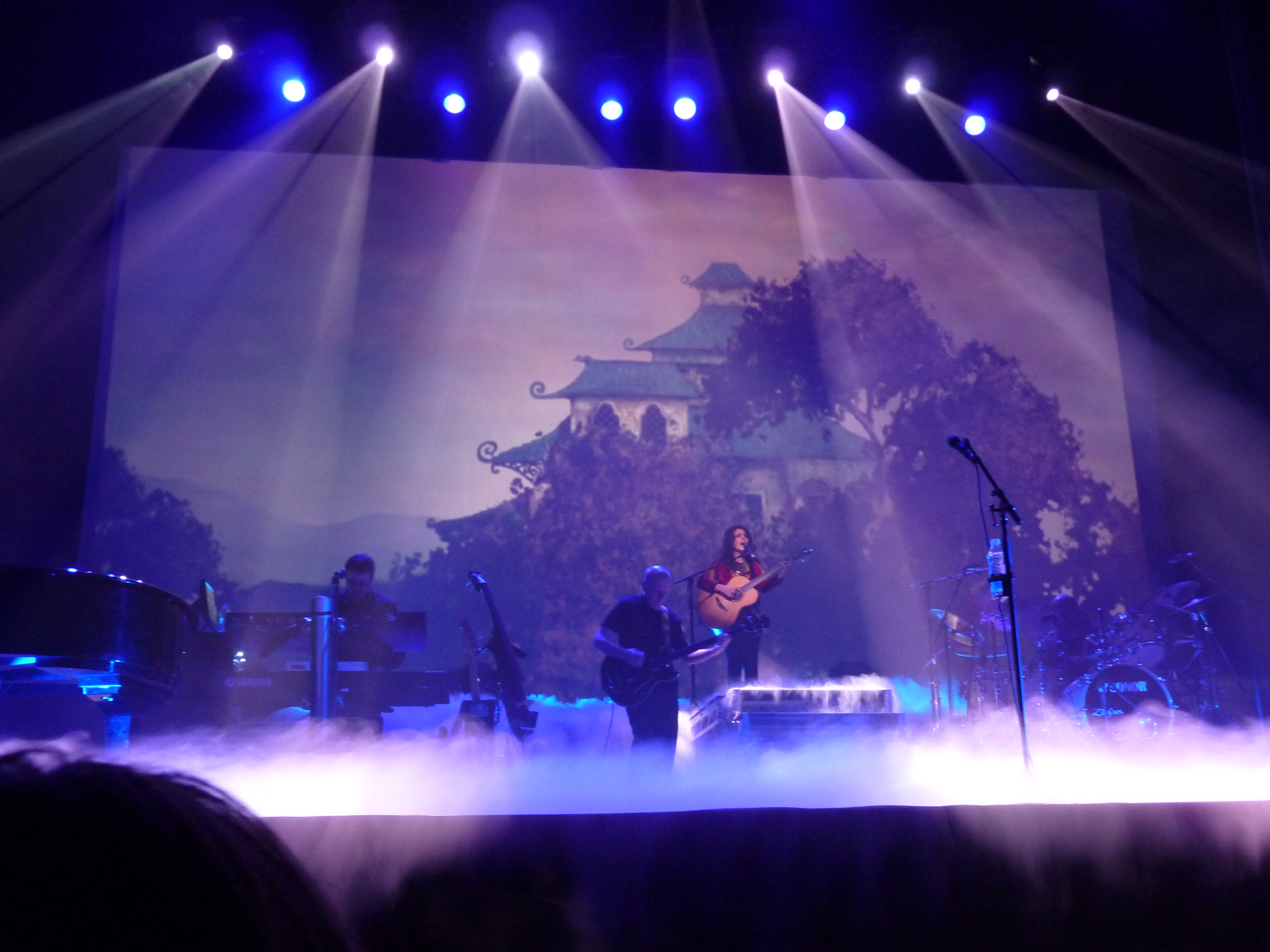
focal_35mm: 38
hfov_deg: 49.0
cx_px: 635
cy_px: 476
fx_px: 1394
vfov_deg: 37.7
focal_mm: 6.7
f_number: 3.9
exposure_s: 1/4
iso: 400
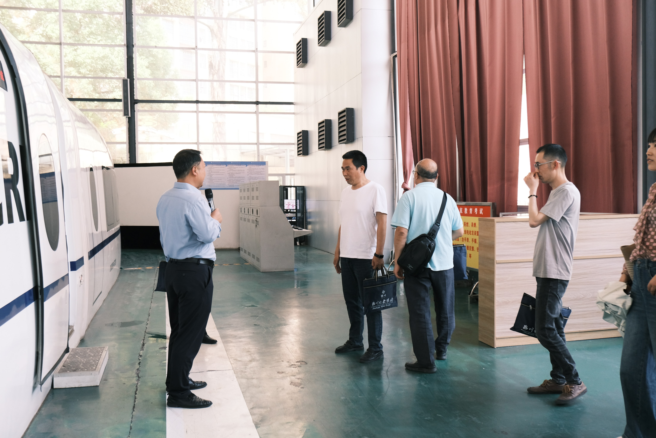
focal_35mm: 35
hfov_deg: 54.4
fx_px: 638
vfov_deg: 37.9
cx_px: 328
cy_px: 219
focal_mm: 23.5
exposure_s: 1/100
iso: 1250
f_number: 4.4
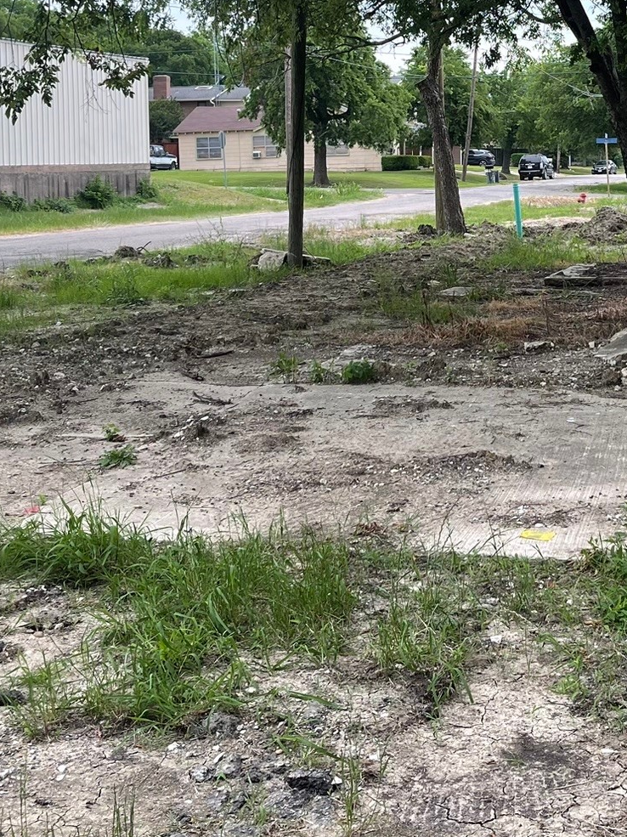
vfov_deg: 35.8
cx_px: 525
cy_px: 187
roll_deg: +0.8
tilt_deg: -2.3
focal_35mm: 52
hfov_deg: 27.3
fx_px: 1257
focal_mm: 5.1
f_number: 1.6
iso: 40
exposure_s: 1/121
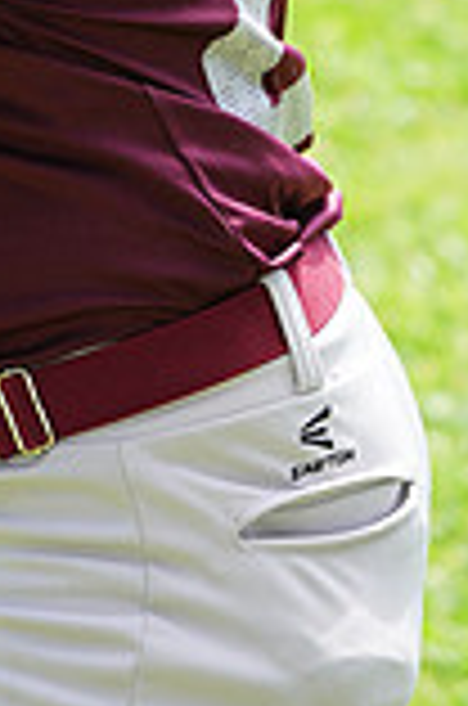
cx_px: -274
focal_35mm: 739
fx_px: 14473
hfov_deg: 1.9
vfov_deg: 2.8
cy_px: -526
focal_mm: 200
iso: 200
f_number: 8
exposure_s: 1/160
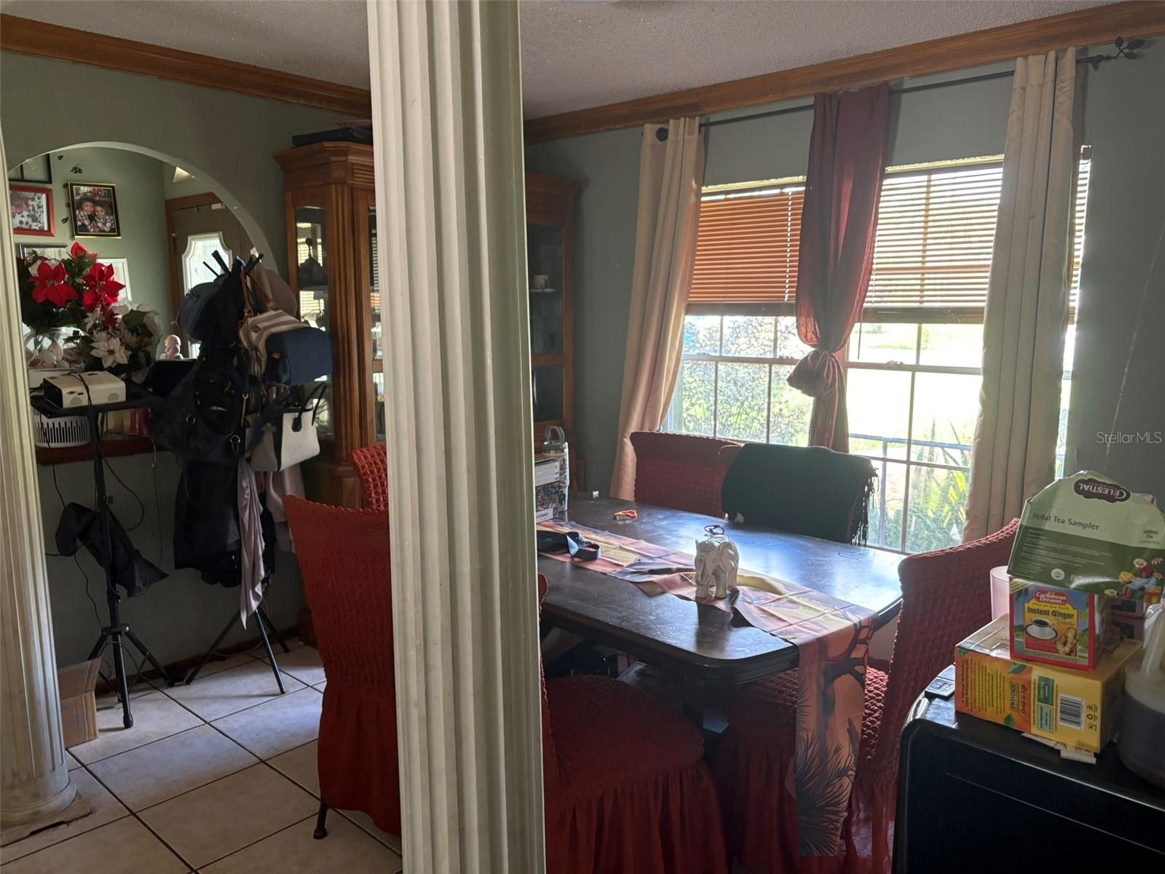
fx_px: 875
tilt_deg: -8.9
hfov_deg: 67.3
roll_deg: +0.6
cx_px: 582
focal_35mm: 26
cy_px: 437
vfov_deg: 53.1
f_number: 1.6
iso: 160
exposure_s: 1/60
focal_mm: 5.96
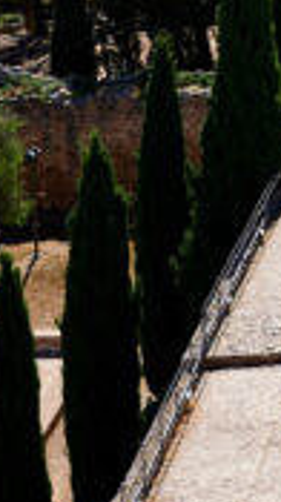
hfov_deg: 7.7
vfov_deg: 15.5
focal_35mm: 134
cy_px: -95
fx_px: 1781
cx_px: 892
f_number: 8
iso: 100
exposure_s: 1/200
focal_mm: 32
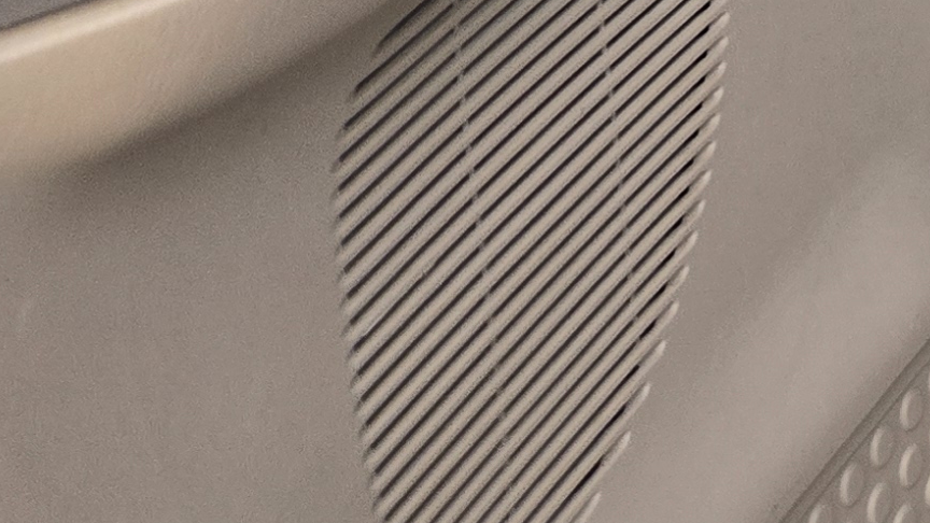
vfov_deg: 9.5
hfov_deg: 14.4
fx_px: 2861
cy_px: -636
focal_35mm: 116
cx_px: 2023
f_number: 1.8
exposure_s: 1/180
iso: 125
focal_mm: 5.4
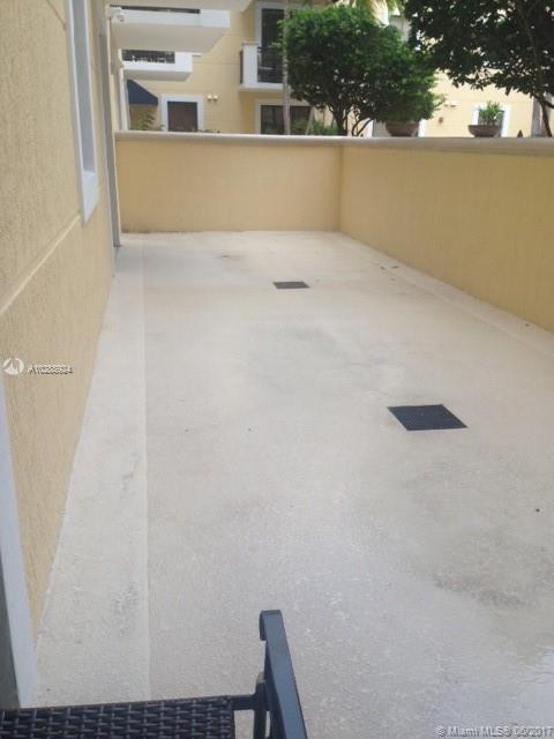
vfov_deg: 55.4
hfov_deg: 42.9
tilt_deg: -16.3
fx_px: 704
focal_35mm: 33
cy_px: 370
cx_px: 277
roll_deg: -1.5
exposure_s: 1/158
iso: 50
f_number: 2.4
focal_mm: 4.12
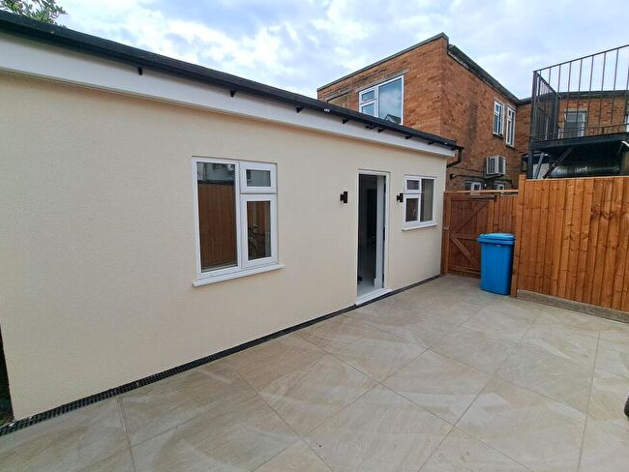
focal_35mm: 14
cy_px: 223
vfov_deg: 85.6
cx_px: 299
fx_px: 254
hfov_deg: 102.0
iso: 50
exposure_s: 1/1456
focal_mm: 1.74
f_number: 2.2
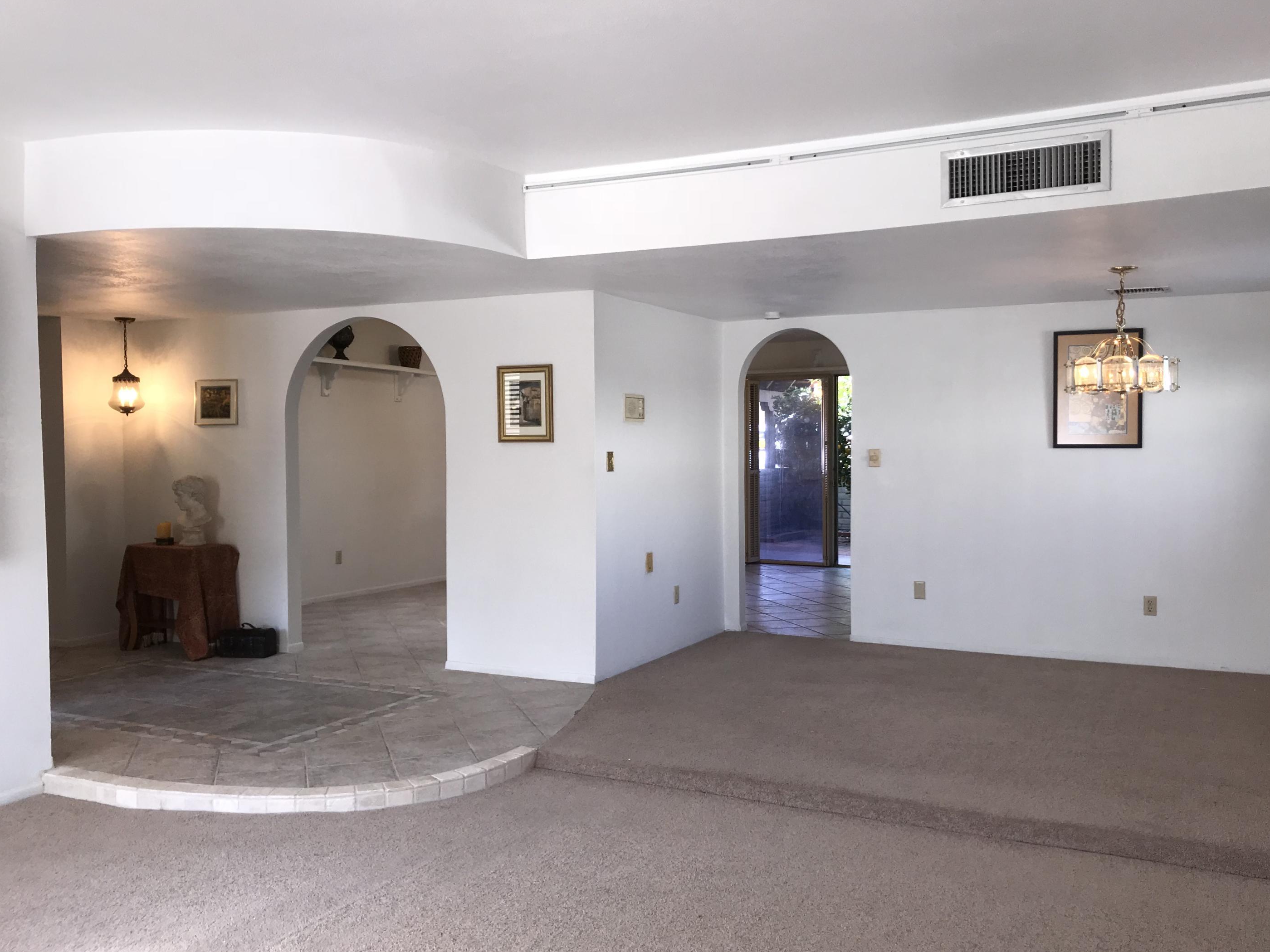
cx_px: 678
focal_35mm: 30
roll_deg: -0.6
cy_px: 496
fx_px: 1101
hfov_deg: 59.9
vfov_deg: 46.8
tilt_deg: -2.3
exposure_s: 1/77
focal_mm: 3.99
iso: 20
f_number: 1.8
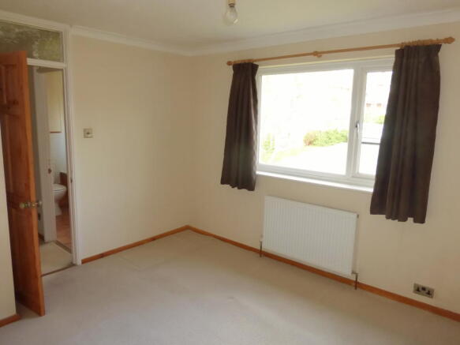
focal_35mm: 24
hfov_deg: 71.6
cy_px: 172
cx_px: 230
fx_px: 319
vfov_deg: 56.8
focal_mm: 4.3
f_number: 3.3
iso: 160
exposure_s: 1/60
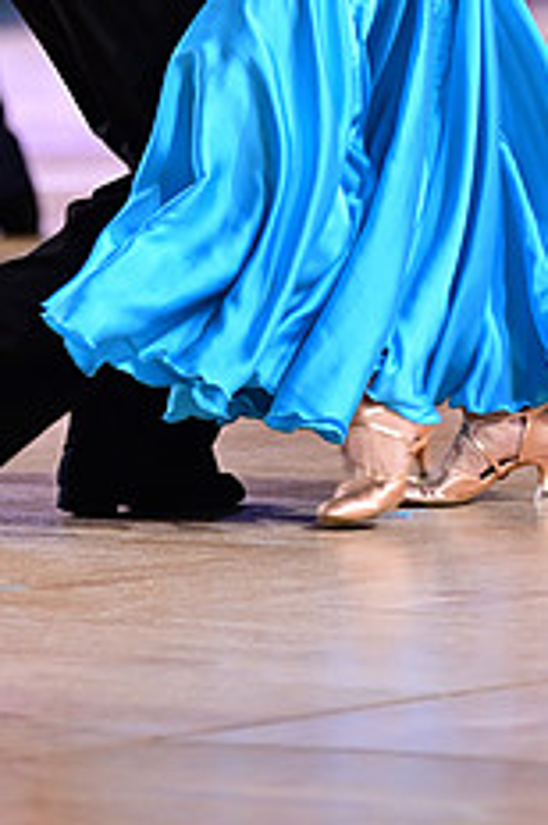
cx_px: 171
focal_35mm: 475
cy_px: -135
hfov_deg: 2.9
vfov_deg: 4.3
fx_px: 10878
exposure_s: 1/500
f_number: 2.8
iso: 1600
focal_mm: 190
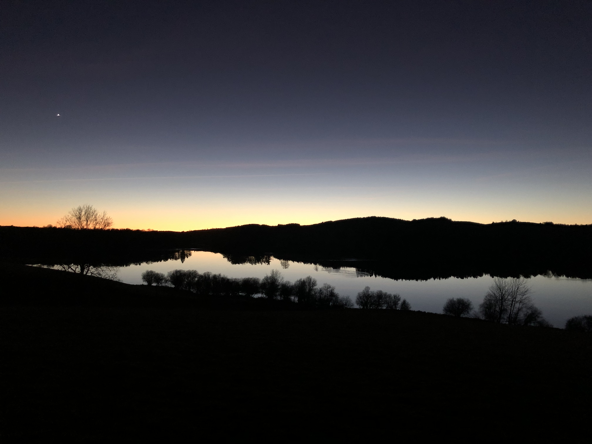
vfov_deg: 49.7
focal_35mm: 28
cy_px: 222
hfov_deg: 63.4
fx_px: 479
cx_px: 296
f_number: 1.8
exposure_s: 1/4
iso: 125
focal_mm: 3.99
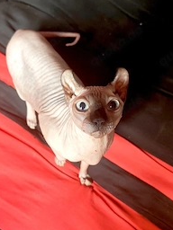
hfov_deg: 39.4
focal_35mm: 36
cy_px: 126
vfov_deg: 51.3
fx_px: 240
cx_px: 67
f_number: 1.67
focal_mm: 8.71
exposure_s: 1/152
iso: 800
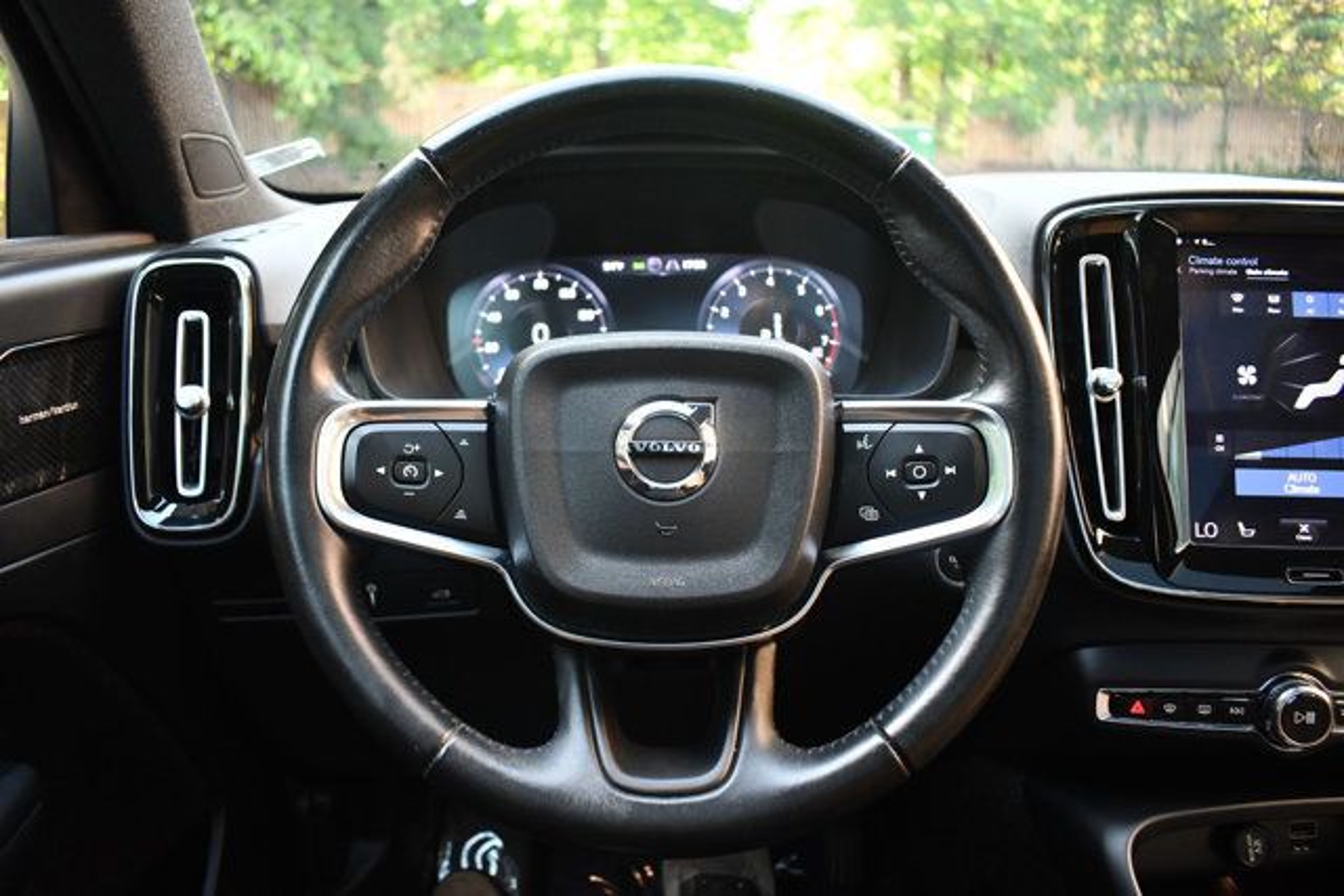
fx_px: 1008
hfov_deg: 67.4
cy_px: 448
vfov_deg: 48.0
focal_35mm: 27
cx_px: 672
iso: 1600
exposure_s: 1/125
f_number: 3.5
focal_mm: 18
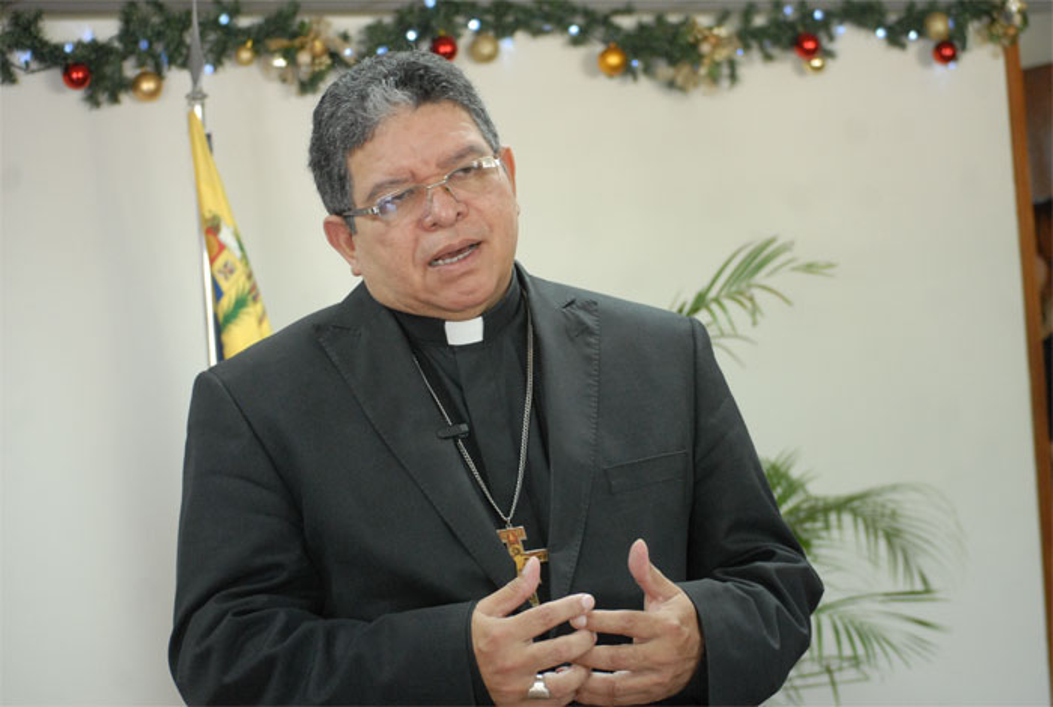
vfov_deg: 16.6
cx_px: 526
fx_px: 2418
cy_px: 354
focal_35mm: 82
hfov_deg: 24.6
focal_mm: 55
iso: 1000
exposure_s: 1/30
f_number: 4
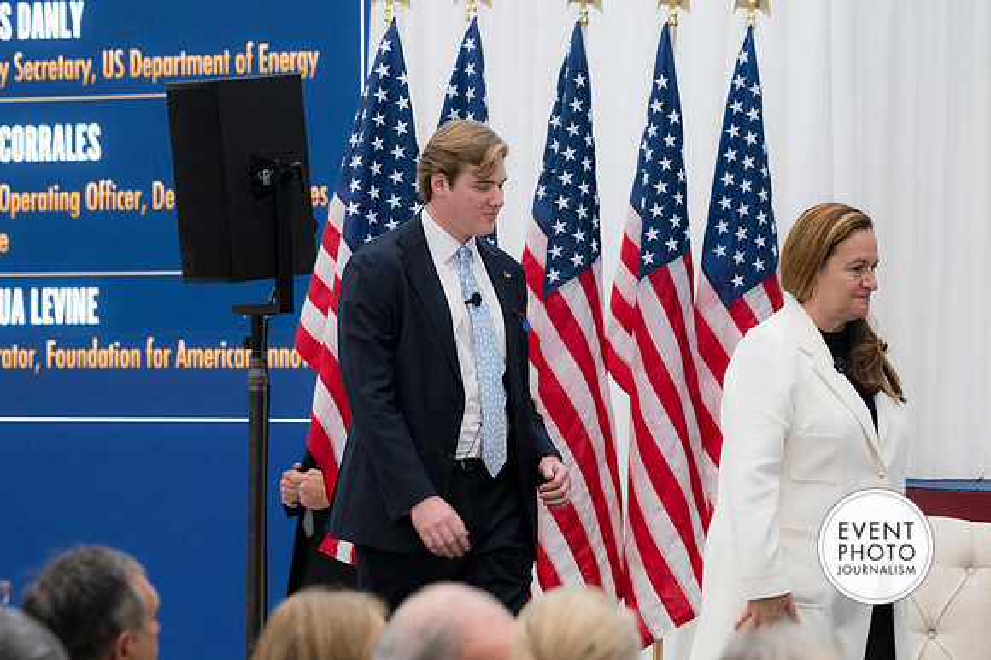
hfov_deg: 12.5
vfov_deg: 8.3
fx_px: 4539
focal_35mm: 165
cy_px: 330
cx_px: 496
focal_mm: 110
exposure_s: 1/160
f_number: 4
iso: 450
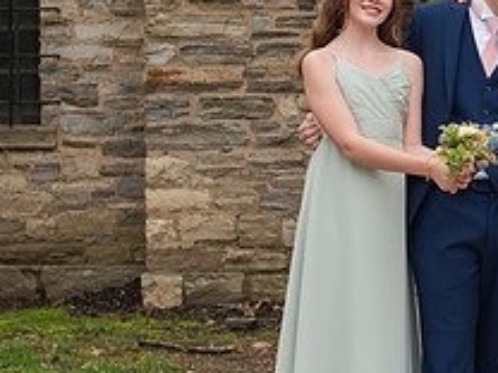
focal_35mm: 119
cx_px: 553
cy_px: 129
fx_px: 1712
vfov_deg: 12.4
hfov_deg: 16.1
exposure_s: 1/320
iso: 160
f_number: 3.2
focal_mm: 35
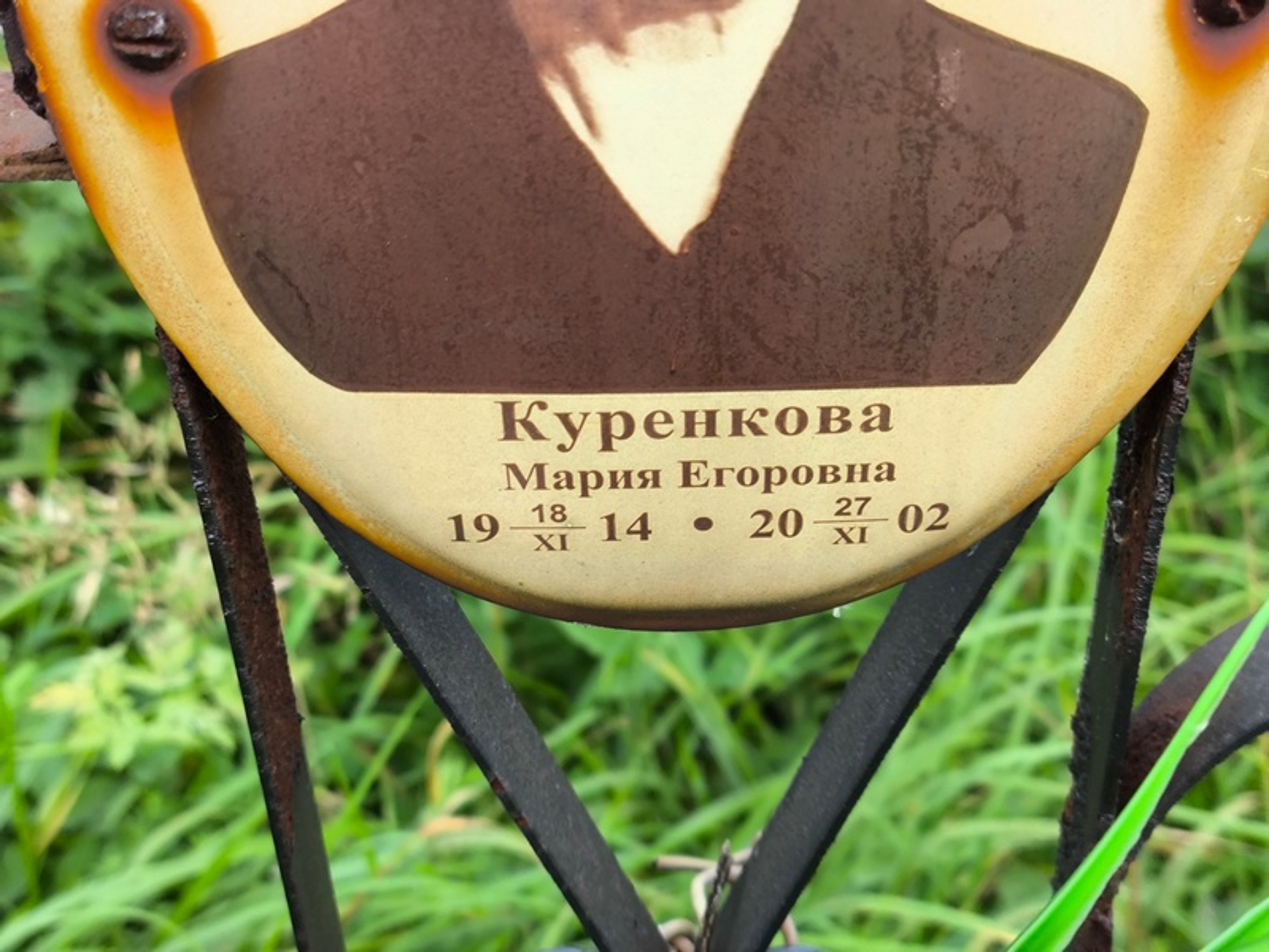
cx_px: 634
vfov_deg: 29.1
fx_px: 1834
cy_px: 476
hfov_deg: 38.2
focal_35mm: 50
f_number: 1.7
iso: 80
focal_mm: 4.71
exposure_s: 1/120
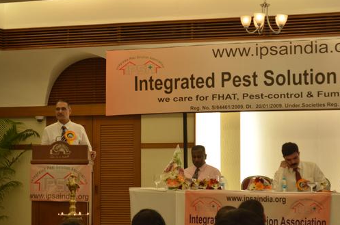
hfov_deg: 20.5
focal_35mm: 100
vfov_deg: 13.7
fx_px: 939
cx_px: 203
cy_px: 107
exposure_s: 1/50
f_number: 5.6
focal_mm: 55
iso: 1000
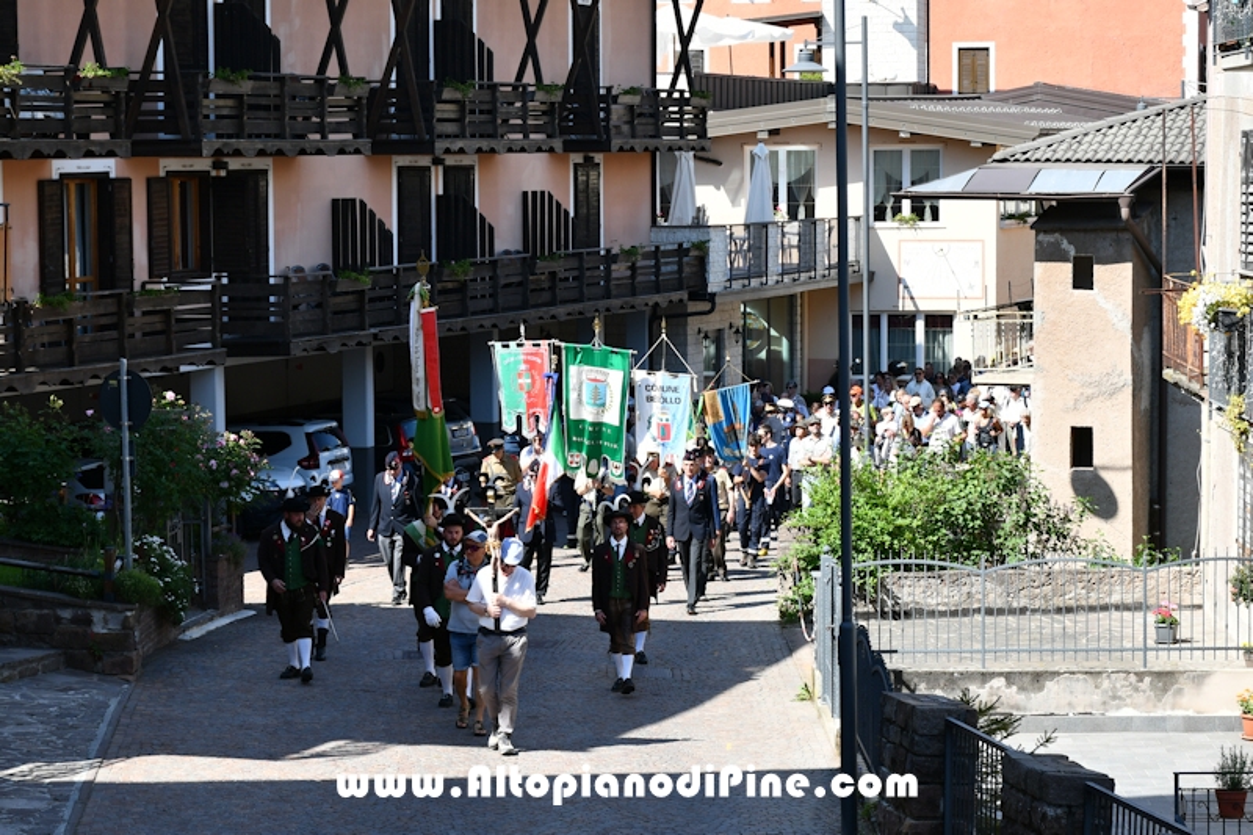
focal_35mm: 78
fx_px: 2714
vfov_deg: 17.5
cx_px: 626
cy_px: 418
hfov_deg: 26.0
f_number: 8
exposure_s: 1/250
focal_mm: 52
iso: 125
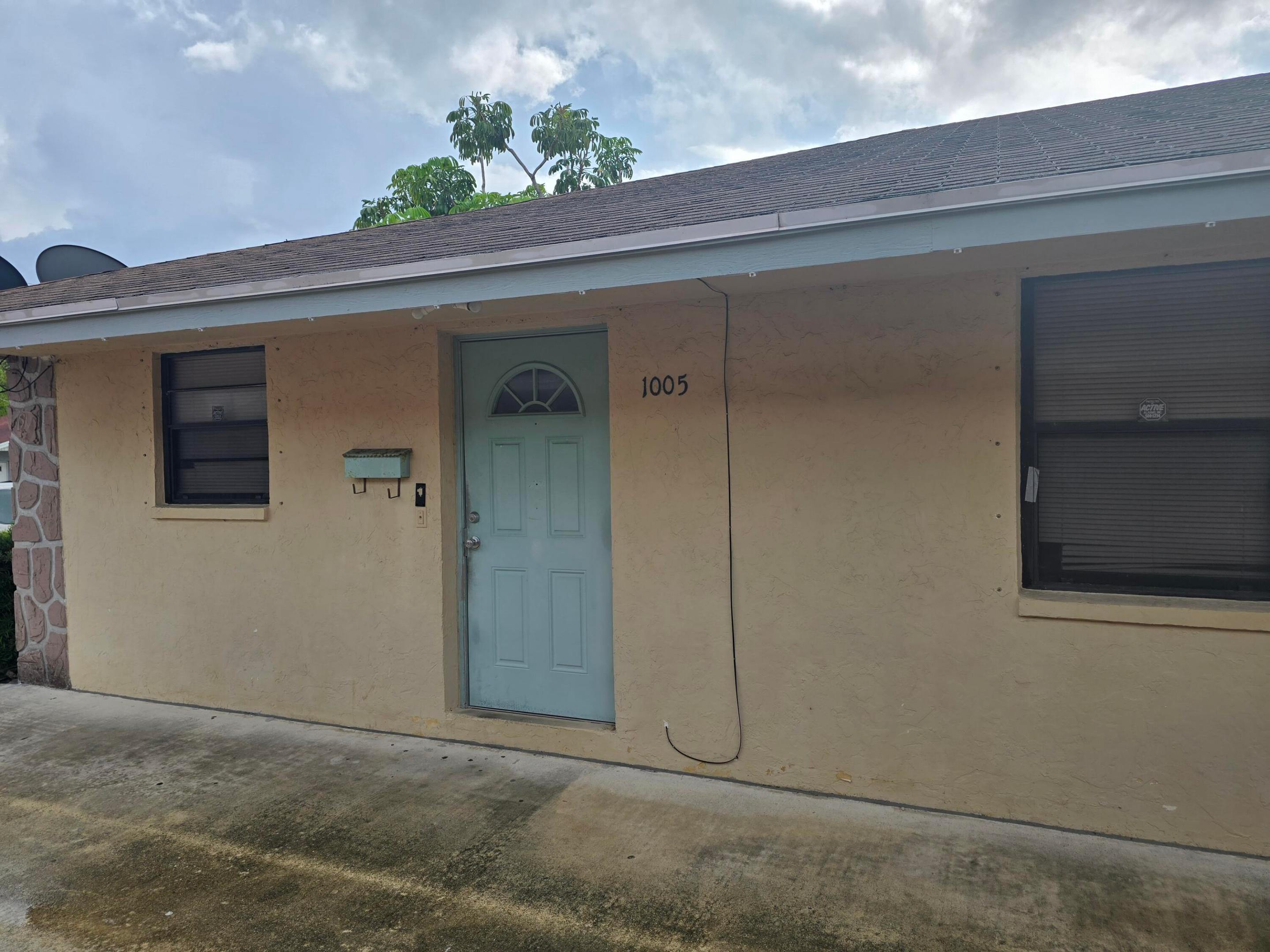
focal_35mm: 23
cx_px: 635
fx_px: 844
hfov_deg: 73.9
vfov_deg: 58.9
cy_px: 476
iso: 12
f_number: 1.7
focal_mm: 6.3
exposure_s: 1/1238
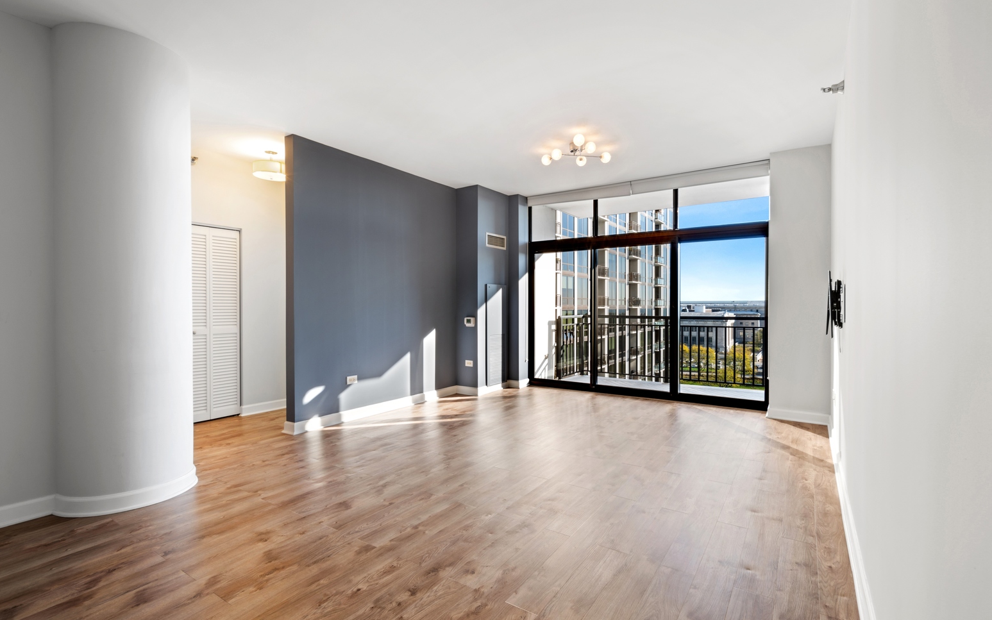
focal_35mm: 16
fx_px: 433
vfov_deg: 71.2
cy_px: 320
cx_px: 512
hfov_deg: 97.8
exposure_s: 1
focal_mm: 15
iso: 100
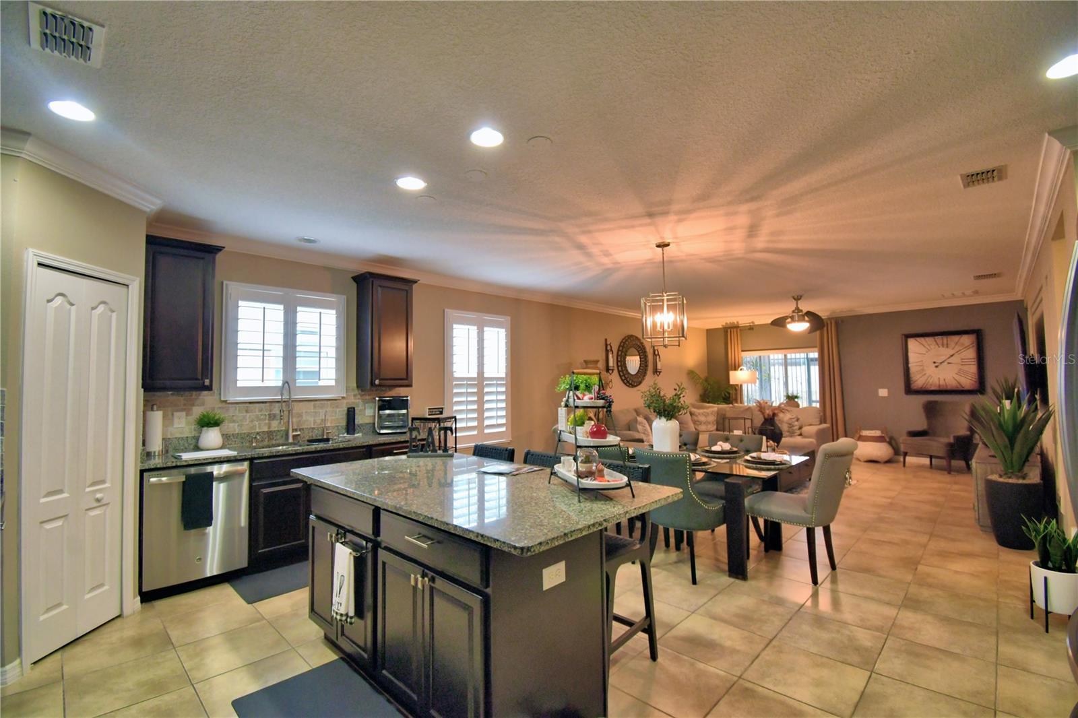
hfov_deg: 100.4
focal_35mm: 15
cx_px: 539
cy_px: 359
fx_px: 449
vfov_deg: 77.3
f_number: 4.5
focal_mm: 10
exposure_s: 1/30
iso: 800
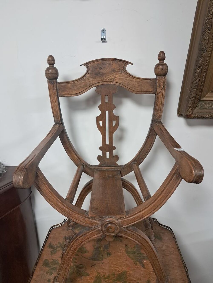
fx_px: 221
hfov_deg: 51.4
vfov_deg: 65.3
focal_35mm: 27
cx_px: 106
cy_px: 142
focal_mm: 4
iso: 400
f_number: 1.8
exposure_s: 1/50
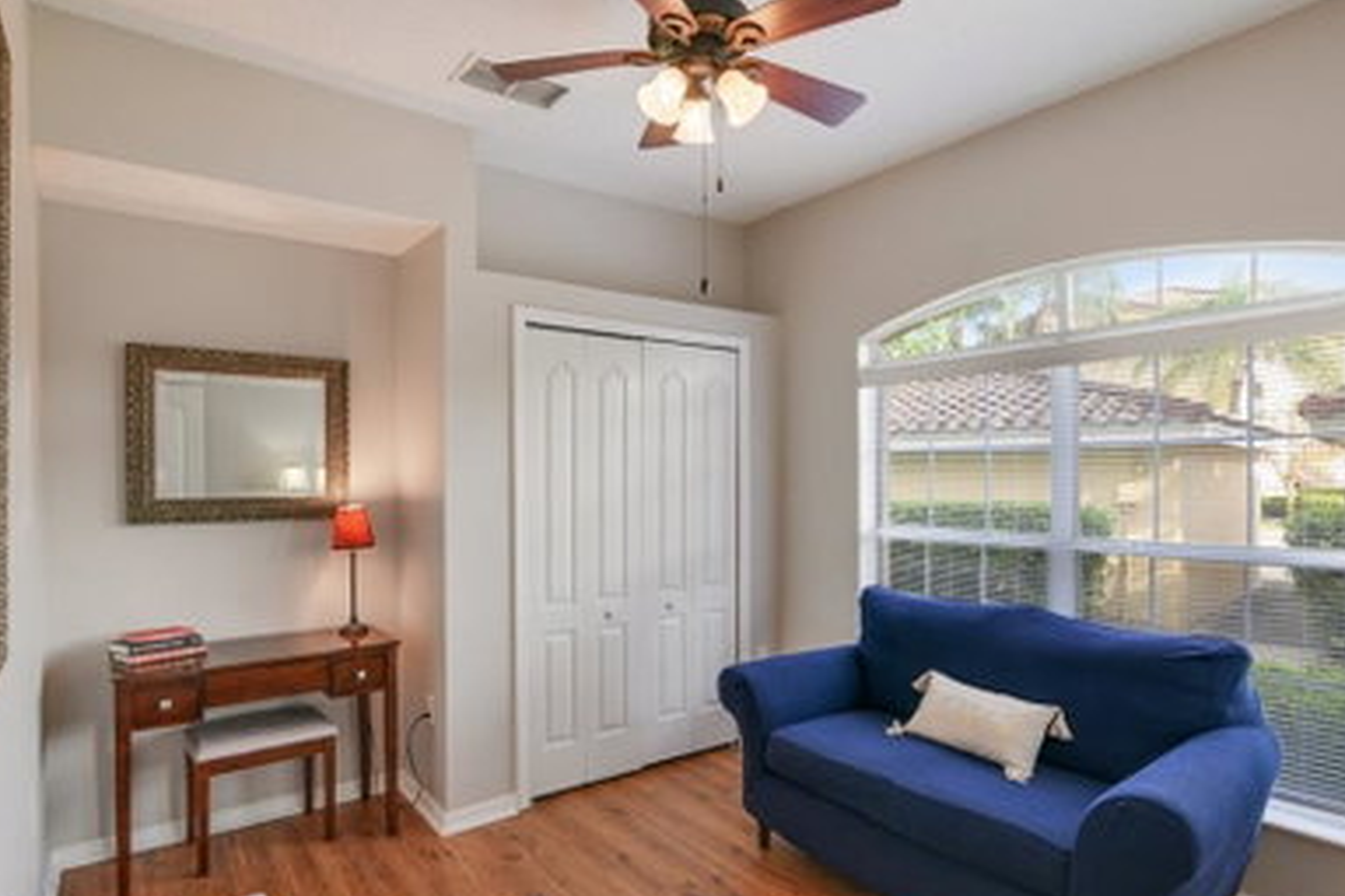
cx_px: 687
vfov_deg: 61.9
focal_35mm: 20
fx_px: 747
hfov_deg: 84.0
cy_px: 472
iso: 100
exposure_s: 1
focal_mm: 16
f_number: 11
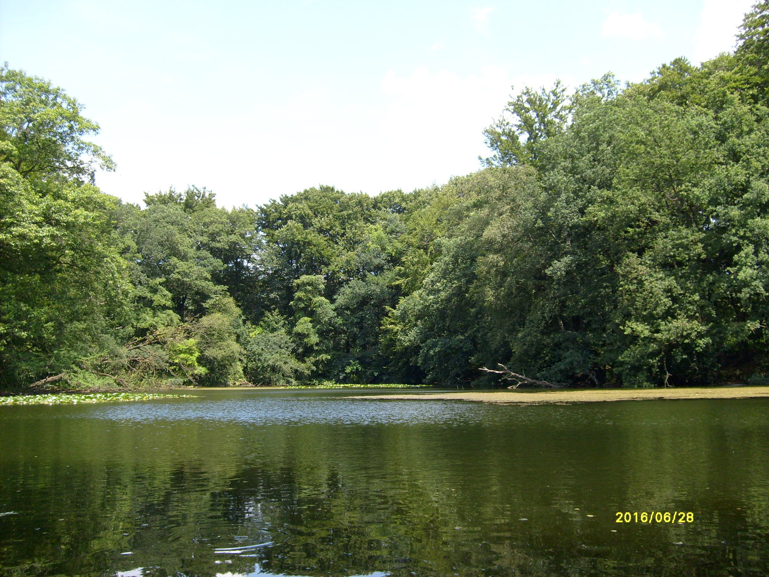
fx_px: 778
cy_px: 288
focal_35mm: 35
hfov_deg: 52.6
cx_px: 384
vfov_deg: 40.7
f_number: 7.1
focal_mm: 5.8
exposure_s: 1/90
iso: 80
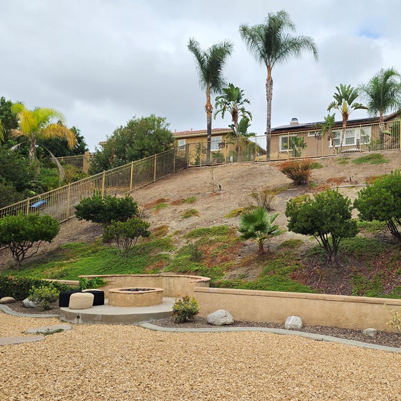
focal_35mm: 30
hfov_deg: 52.6
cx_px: 279
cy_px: 217
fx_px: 393
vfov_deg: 54.0
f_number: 1.7
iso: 80
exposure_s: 1/2657
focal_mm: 6.25
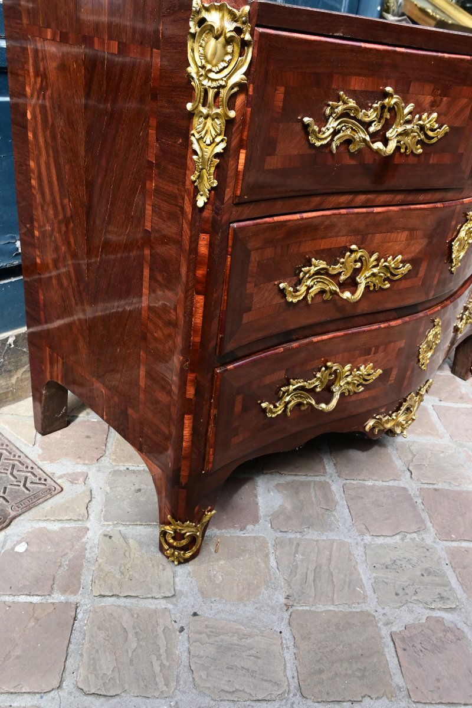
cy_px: 354
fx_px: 590
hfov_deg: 43.6
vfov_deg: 61.9
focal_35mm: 30
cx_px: 236
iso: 400
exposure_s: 1/125
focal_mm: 20
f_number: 11
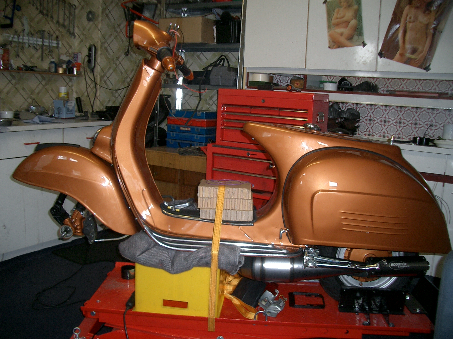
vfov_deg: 40.7
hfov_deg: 52.6
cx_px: 226
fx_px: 458
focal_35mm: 35
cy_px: 170
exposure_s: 1/40
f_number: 2.6
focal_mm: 5.8
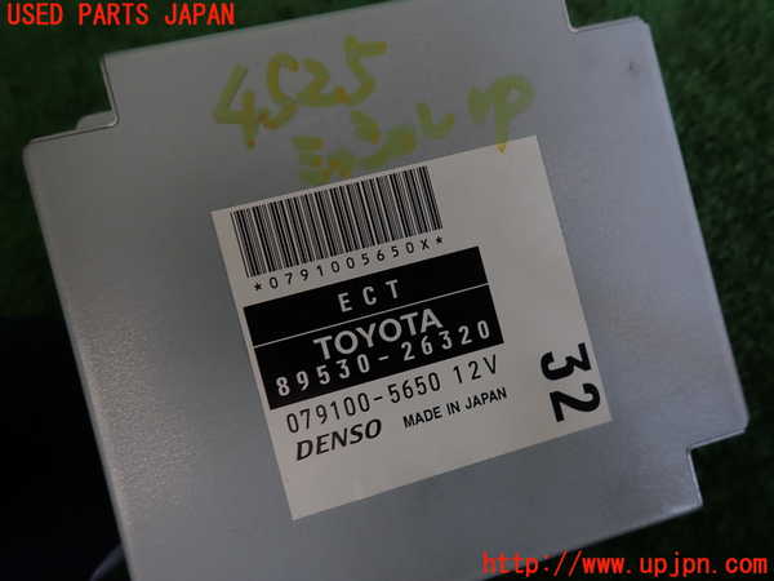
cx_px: 387
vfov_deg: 54.9
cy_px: 290
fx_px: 559
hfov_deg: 69.4
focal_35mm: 25
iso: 100
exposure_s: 1/80
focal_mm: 4.5
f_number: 2
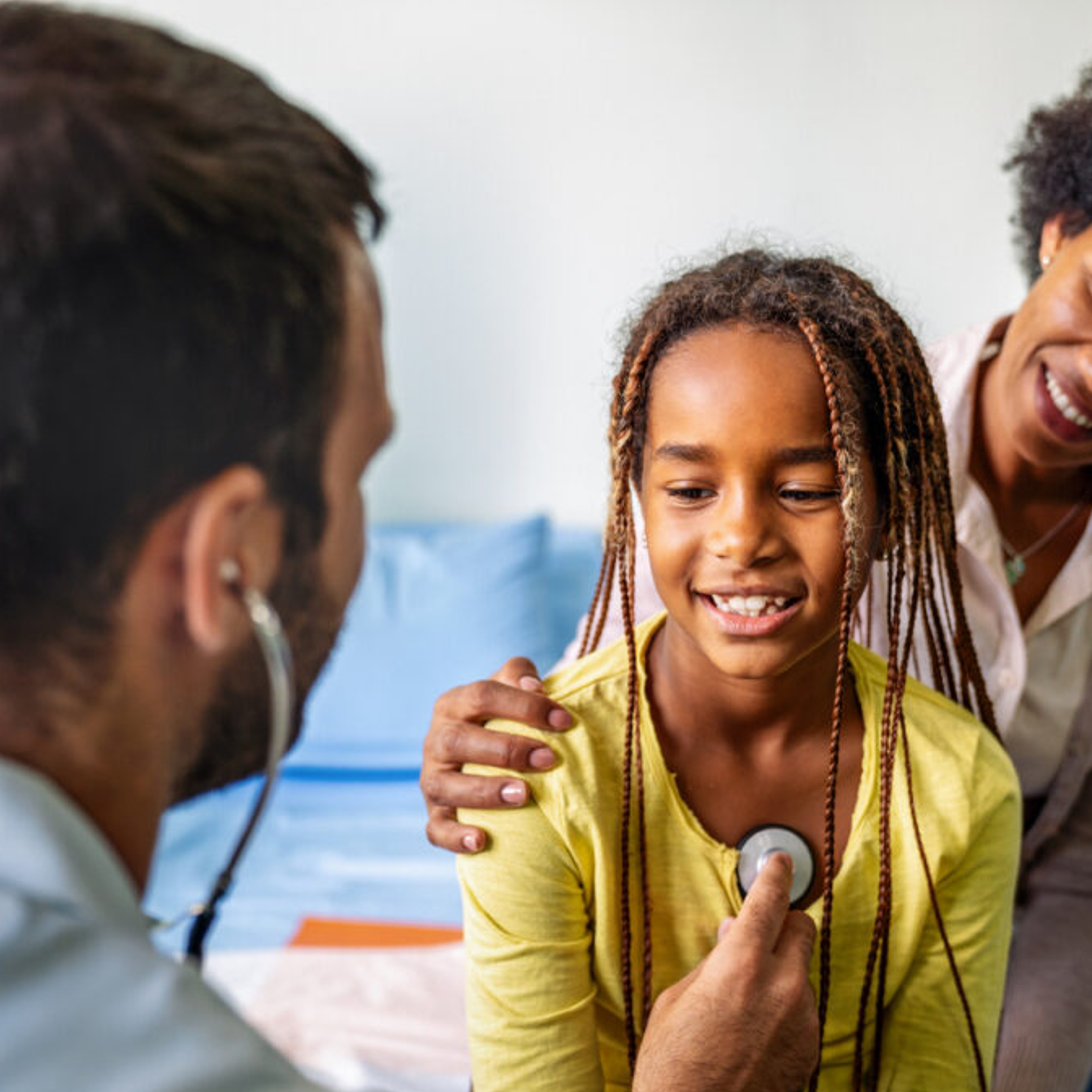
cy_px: 552
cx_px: 796
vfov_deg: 30.0
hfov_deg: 29.6
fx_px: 2034
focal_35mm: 57
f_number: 2.8
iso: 320
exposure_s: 1/250
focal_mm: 44
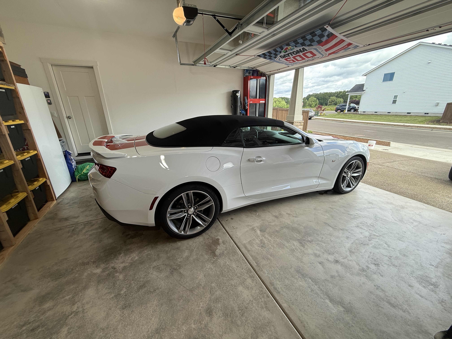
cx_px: 226
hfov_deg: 102.1
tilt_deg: -18.2
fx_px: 183
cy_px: 170
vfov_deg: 85.7
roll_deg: +0.9
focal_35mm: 14
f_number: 2.2
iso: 50
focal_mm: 2.22
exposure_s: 1/143
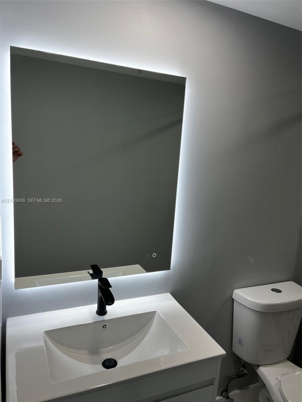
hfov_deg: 53.1
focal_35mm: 26
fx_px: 302
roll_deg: -3.7
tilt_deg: -11.6
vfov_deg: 67.3
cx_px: 151
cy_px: 201
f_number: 1.6
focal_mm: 5.1
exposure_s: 1/120
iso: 50
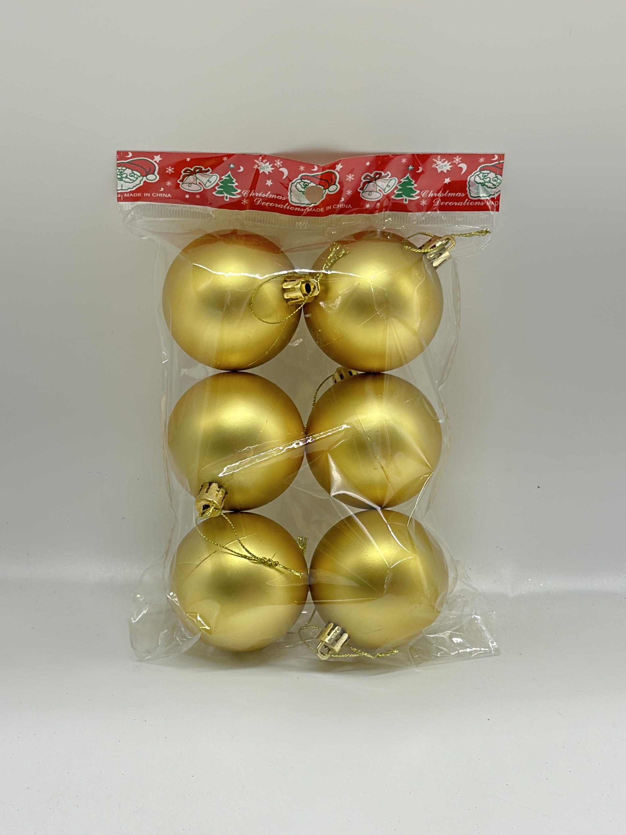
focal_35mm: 49
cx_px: 315
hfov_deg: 29.7
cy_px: 424
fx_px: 1181
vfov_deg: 38.9
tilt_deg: -27.1
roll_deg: +2.5
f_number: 1.78
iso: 80
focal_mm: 6.86
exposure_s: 1/130
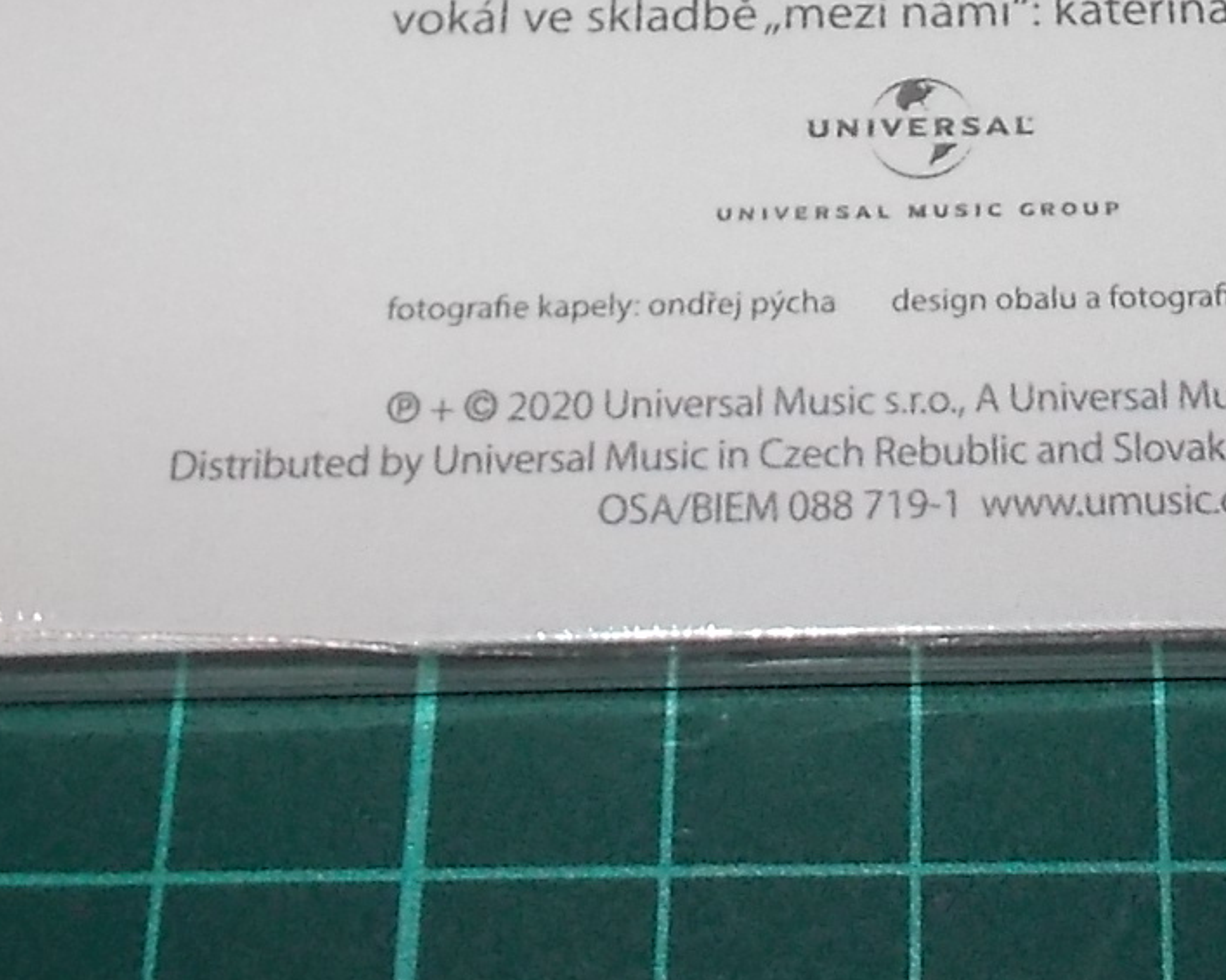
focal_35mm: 91
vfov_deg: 15.9
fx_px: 3301
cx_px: 1001
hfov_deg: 20.8
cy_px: -364
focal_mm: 4.1
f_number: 3.3
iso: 200
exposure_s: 1/30
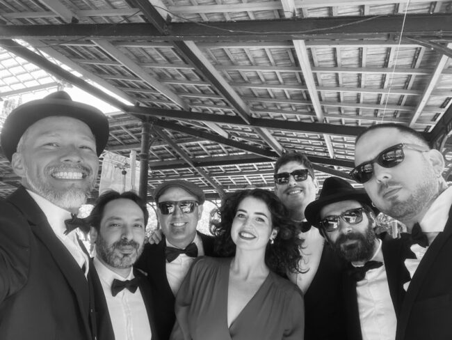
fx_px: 300
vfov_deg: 58.9
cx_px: 226
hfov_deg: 73.9
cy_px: 170
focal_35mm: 23
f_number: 2.2
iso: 80
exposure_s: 1/121
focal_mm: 2.71
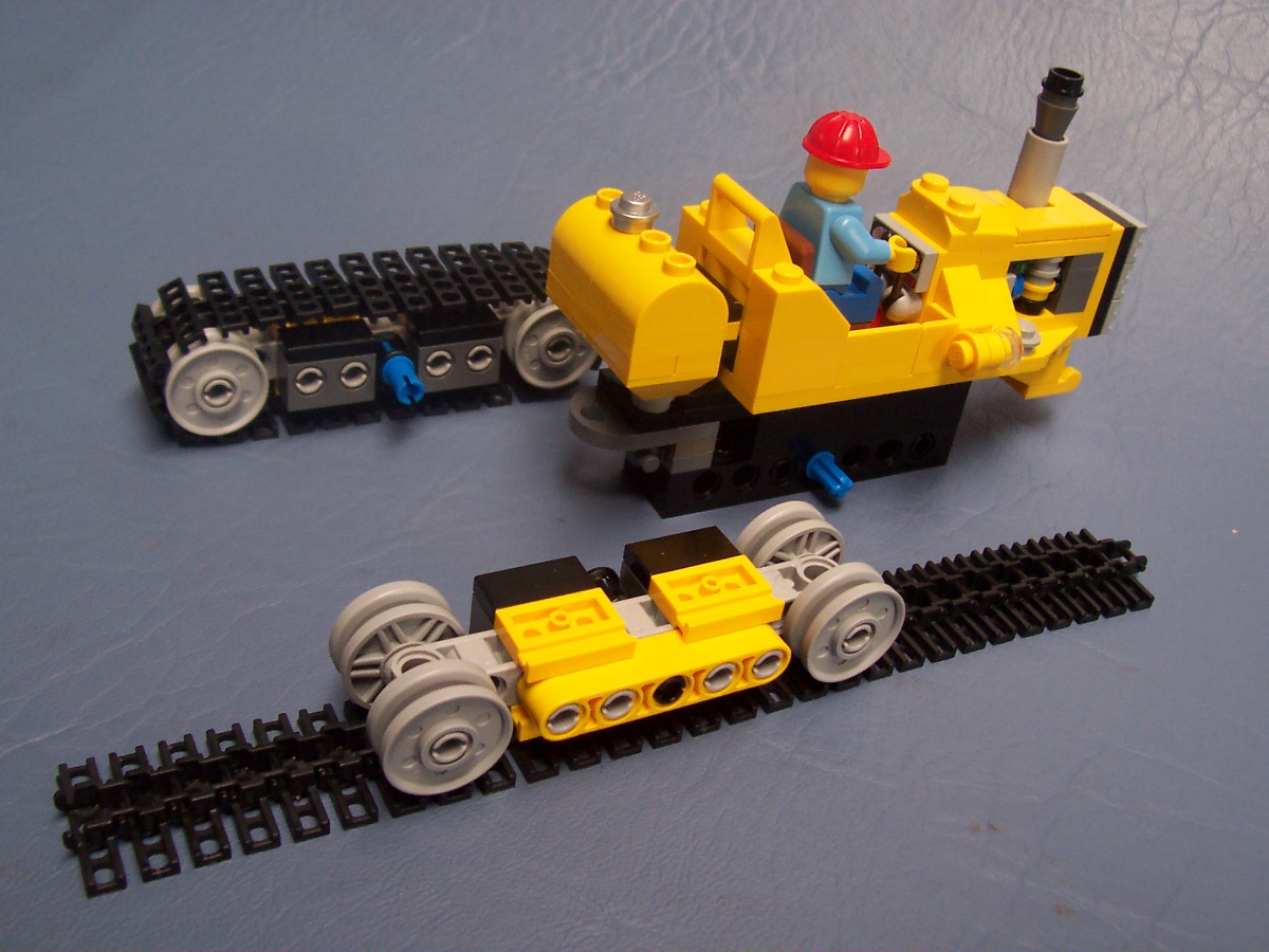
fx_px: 1356
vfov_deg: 38.7
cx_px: 634
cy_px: 476
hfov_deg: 50.1
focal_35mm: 37
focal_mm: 5.6
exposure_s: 1/60
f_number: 2.8
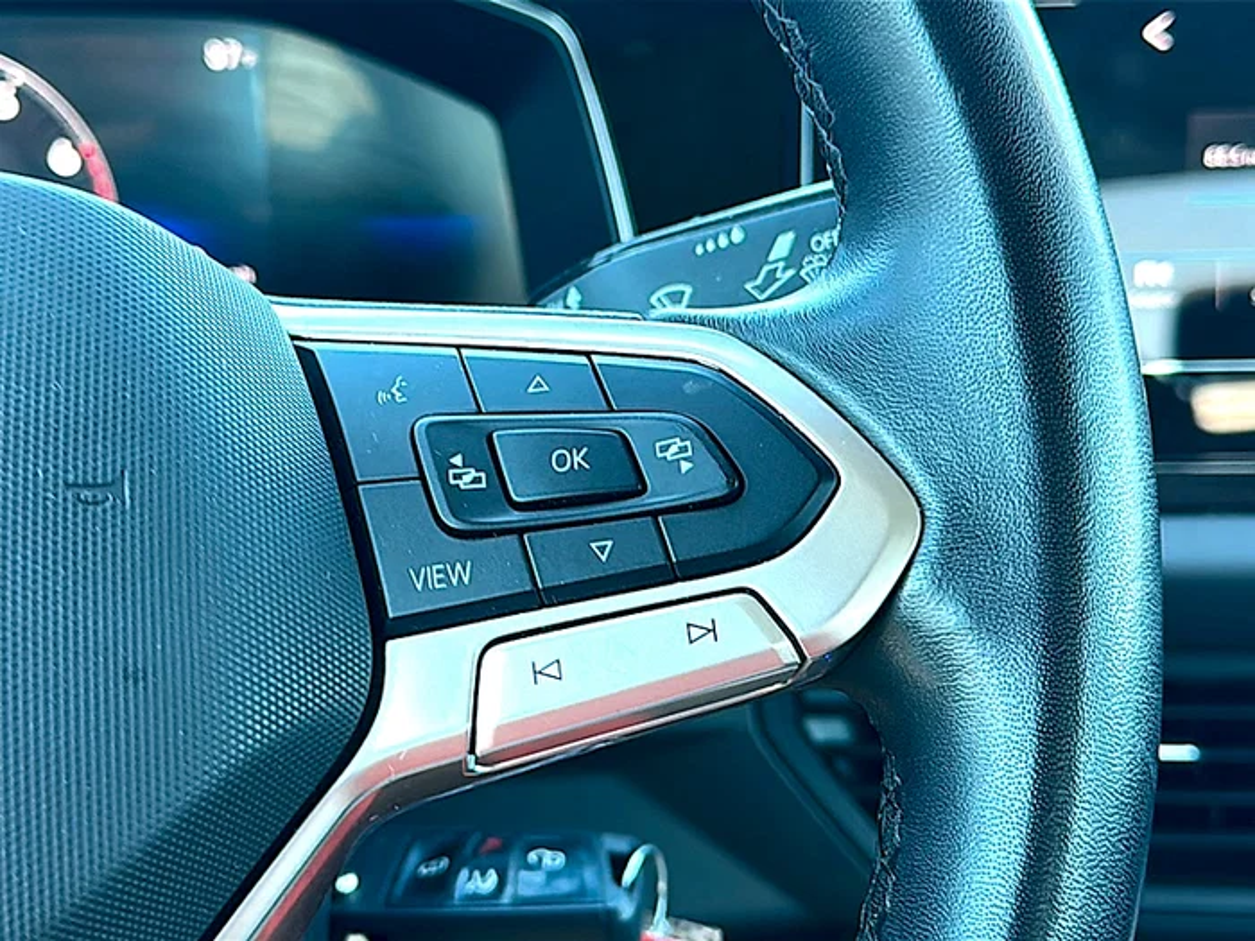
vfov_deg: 32.2
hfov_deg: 42.1
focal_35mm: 45
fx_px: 1631
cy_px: 470
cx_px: 628
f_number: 1.78
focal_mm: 6.86
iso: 64
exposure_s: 1/57
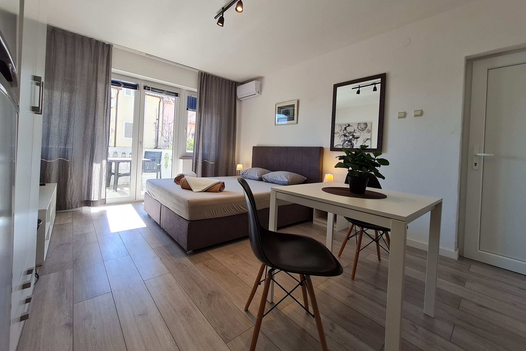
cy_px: 149
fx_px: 205
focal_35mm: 14
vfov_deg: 80.7
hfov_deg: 104.2
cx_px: 257
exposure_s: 1/100
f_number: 2.2
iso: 50
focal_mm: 1.74
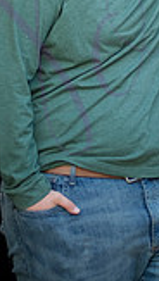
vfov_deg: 9.2
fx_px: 1727
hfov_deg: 5.3
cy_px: -71
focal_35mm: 231
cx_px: 162
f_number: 3.2
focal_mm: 80
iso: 640
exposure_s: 1/320
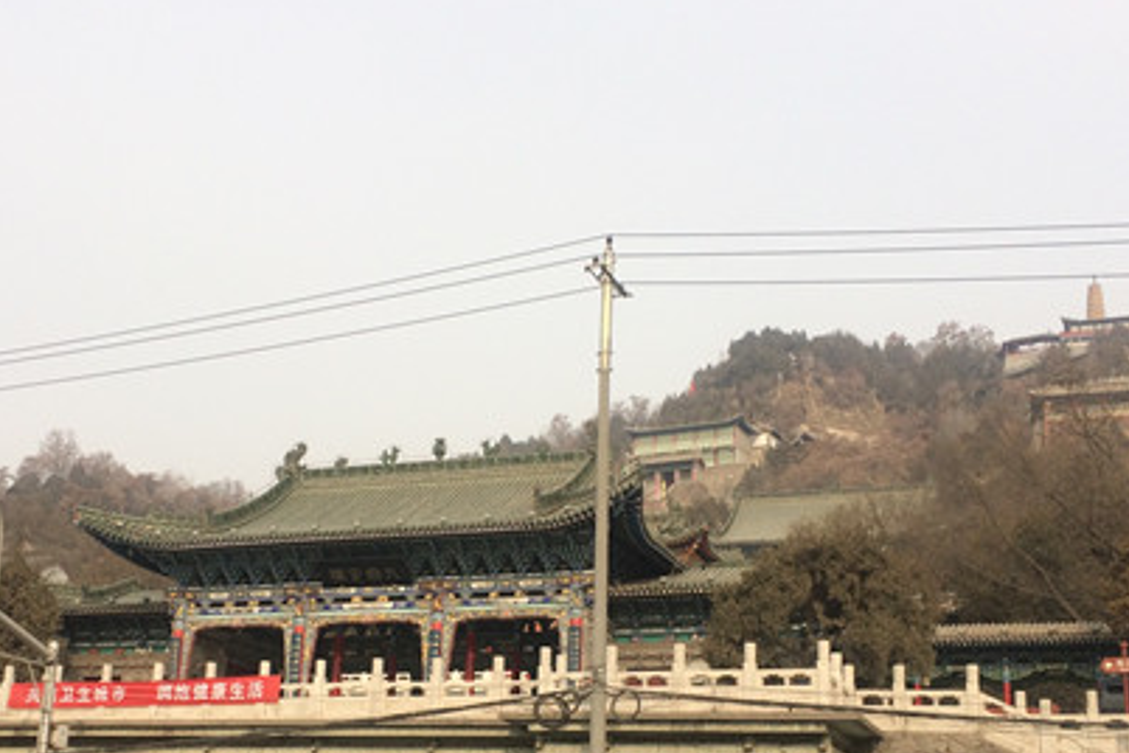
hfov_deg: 41.0
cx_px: 486
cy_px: 548
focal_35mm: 48
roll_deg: -0.8
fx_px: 1505
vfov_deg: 27.7
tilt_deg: +11.2
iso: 32
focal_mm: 4.15
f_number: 2.2
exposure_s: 1/1953
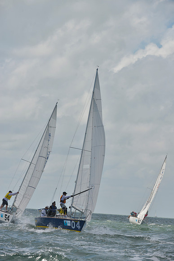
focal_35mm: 210
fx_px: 1521
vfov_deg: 9.8
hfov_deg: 6.5
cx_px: 87
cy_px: 130
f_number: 9
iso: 280
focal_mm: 210
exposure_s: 1/1250
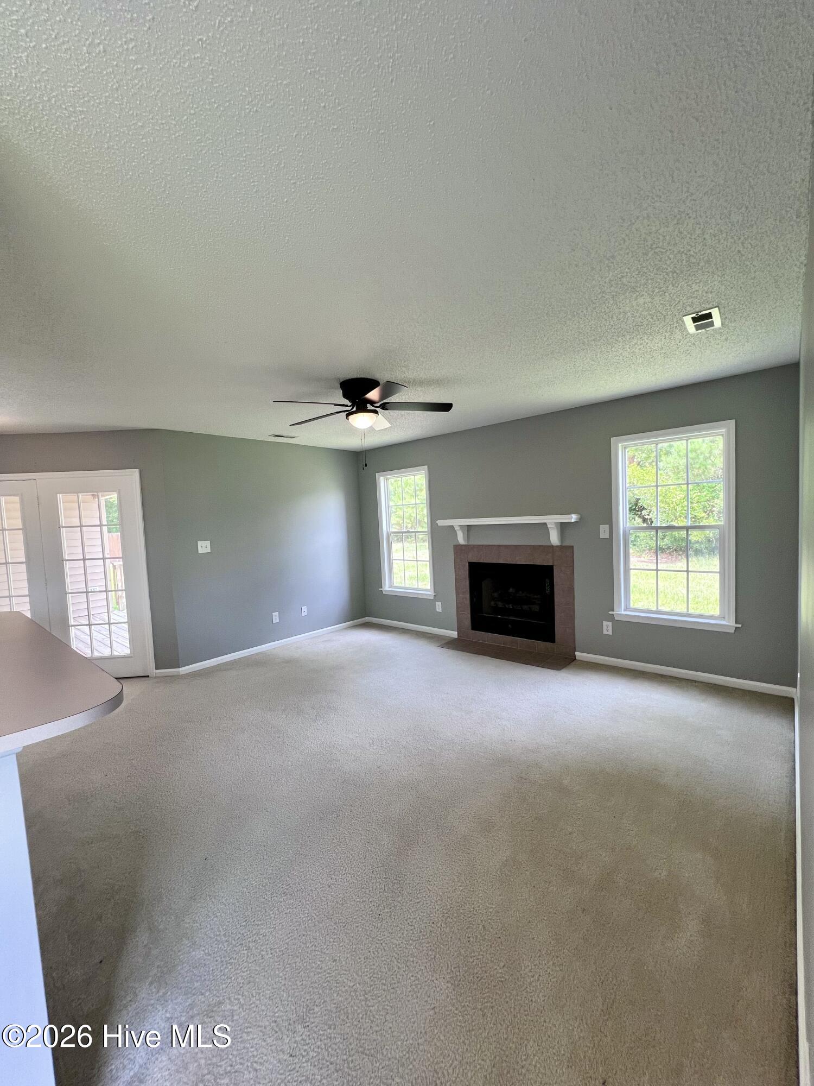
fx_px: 408
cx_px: 407
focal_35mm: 13
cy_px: 543
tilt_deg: -3.0
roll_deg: +2.5
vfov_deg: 106.2
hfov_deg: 89.9
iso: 100
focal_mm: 1.57
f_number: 1.8
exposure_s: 1/120
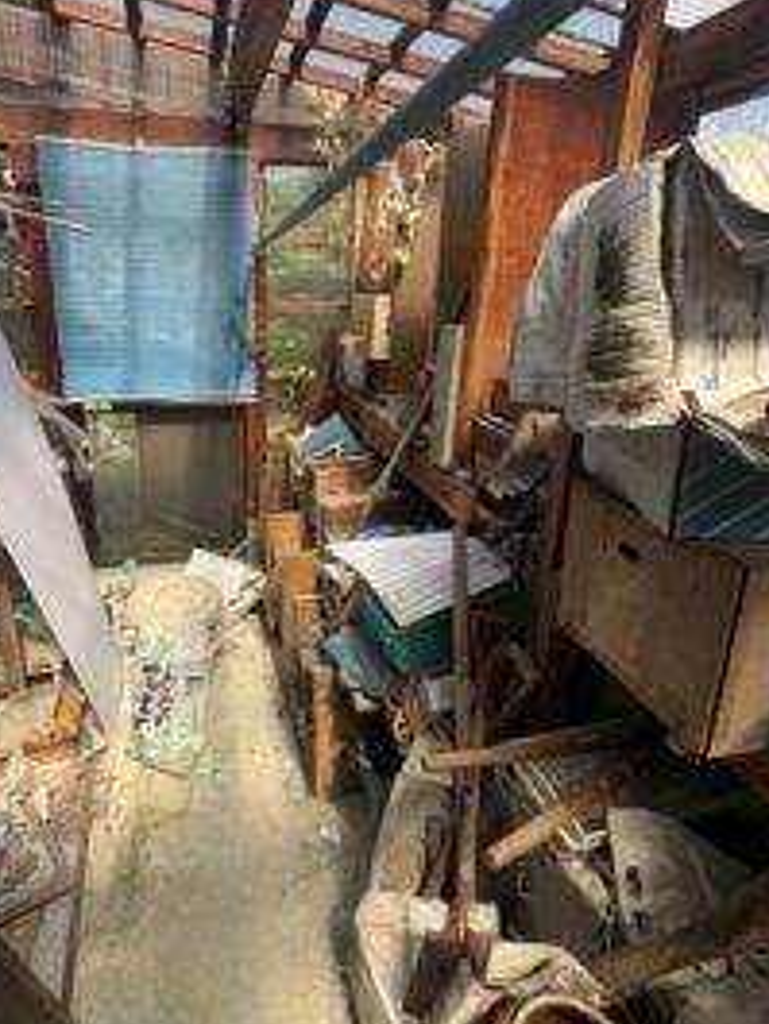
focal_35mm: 19
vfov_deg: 84.3
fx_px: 562
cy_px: 452
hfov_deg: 68.1
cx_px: 309
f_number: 2.2
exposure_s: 1/423
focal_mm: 2.22
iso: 40
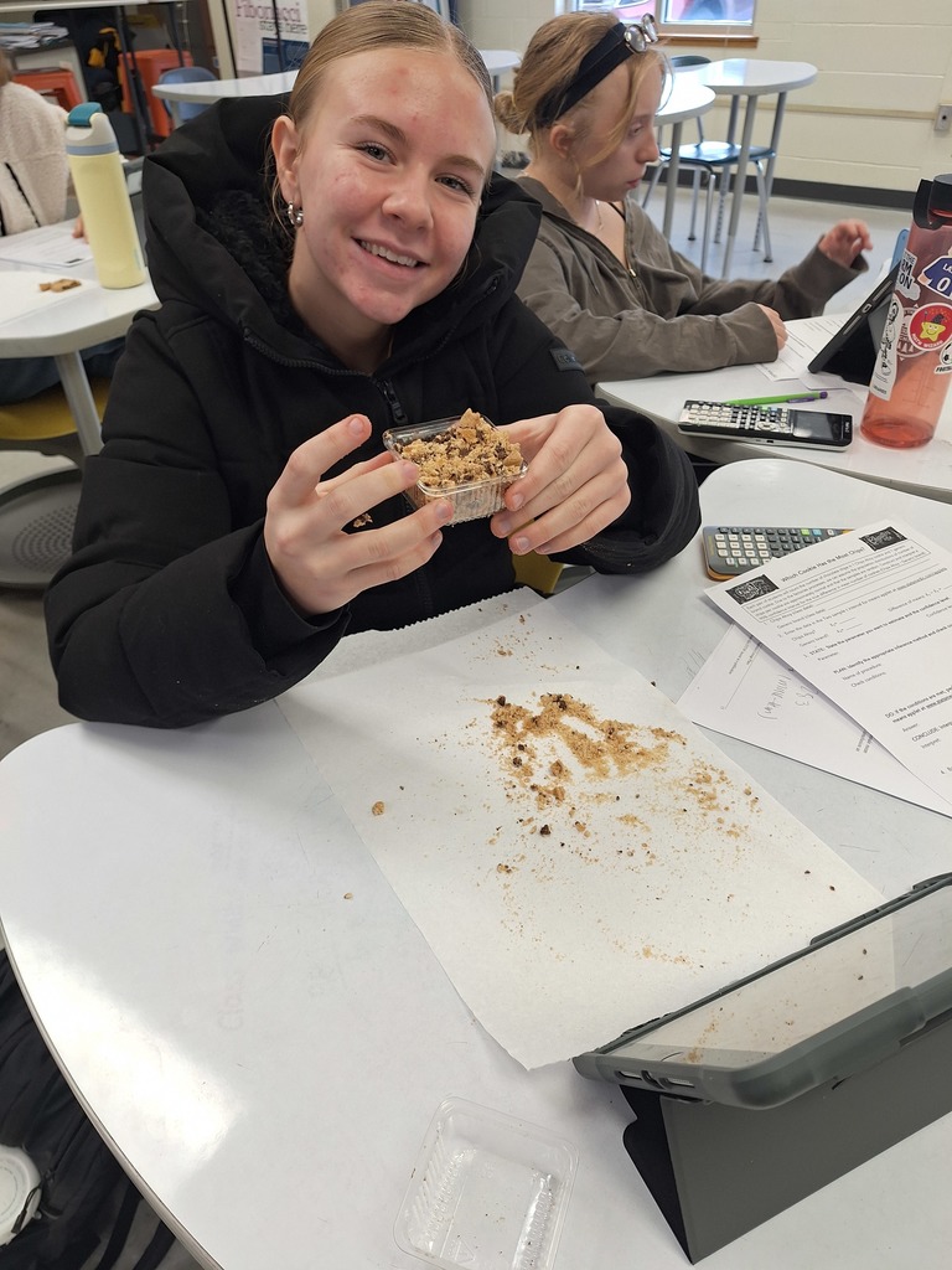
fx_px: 843
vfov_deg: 73.9
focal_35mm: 23
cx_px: 476
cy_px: 635
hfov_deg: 58.9
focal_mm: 5.54
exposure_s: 1/60
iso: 50
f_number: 1.8
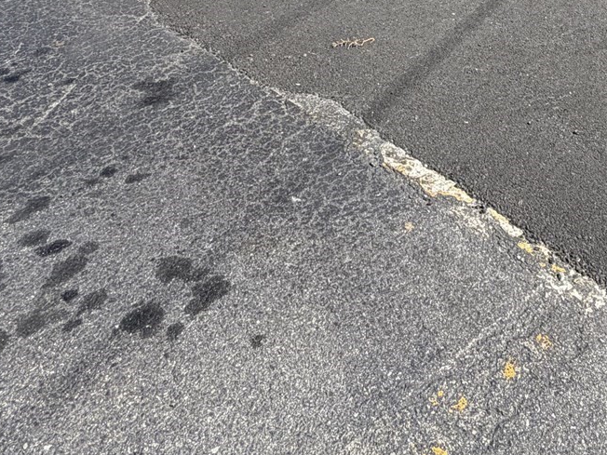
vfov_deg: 24.7
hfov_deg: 40.3
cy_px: -242
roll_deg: -0.9
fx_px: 772
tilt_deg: -6.6
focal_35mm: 44
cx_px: 524
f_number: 2.2
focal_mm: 2.22
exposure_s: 1/760
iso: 40
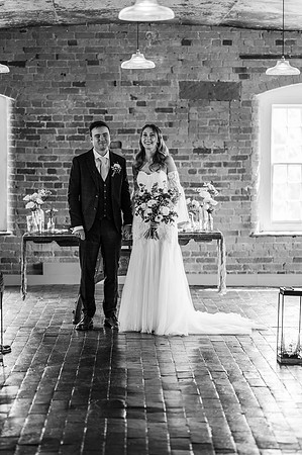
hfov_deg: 16.0
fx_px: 1072
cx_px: 151
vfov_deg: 23.9
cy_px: 228
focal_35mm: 85
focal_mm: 85
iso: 220
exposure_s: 1/200
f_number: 2
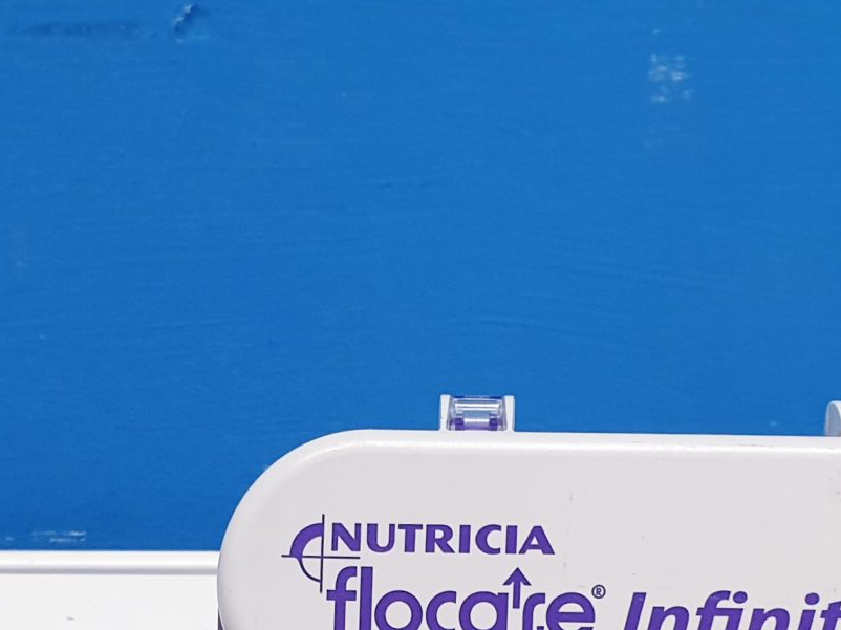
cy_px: 866
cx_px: 314
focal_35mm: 83
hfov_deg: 23.5
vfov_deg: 16.6
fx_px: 2016
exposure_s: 1/50
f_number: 2.4
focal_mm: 4.3
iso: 125
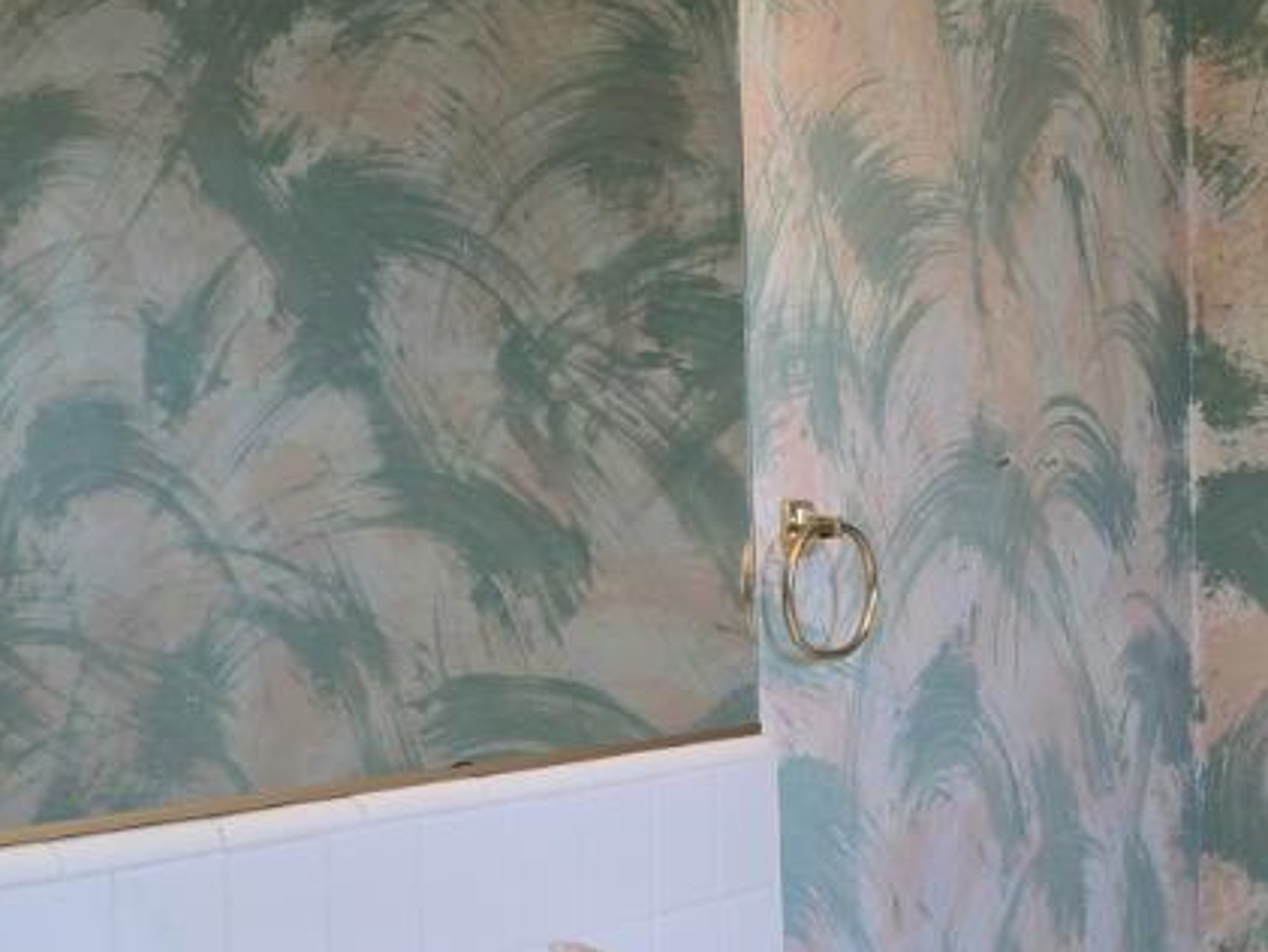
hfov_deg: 23.8
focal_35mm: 82
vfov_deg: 17.9
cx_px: 783
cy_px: 746
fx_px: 3005
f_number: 1.7
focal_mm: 6.3
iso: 80
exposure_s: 1/60.2
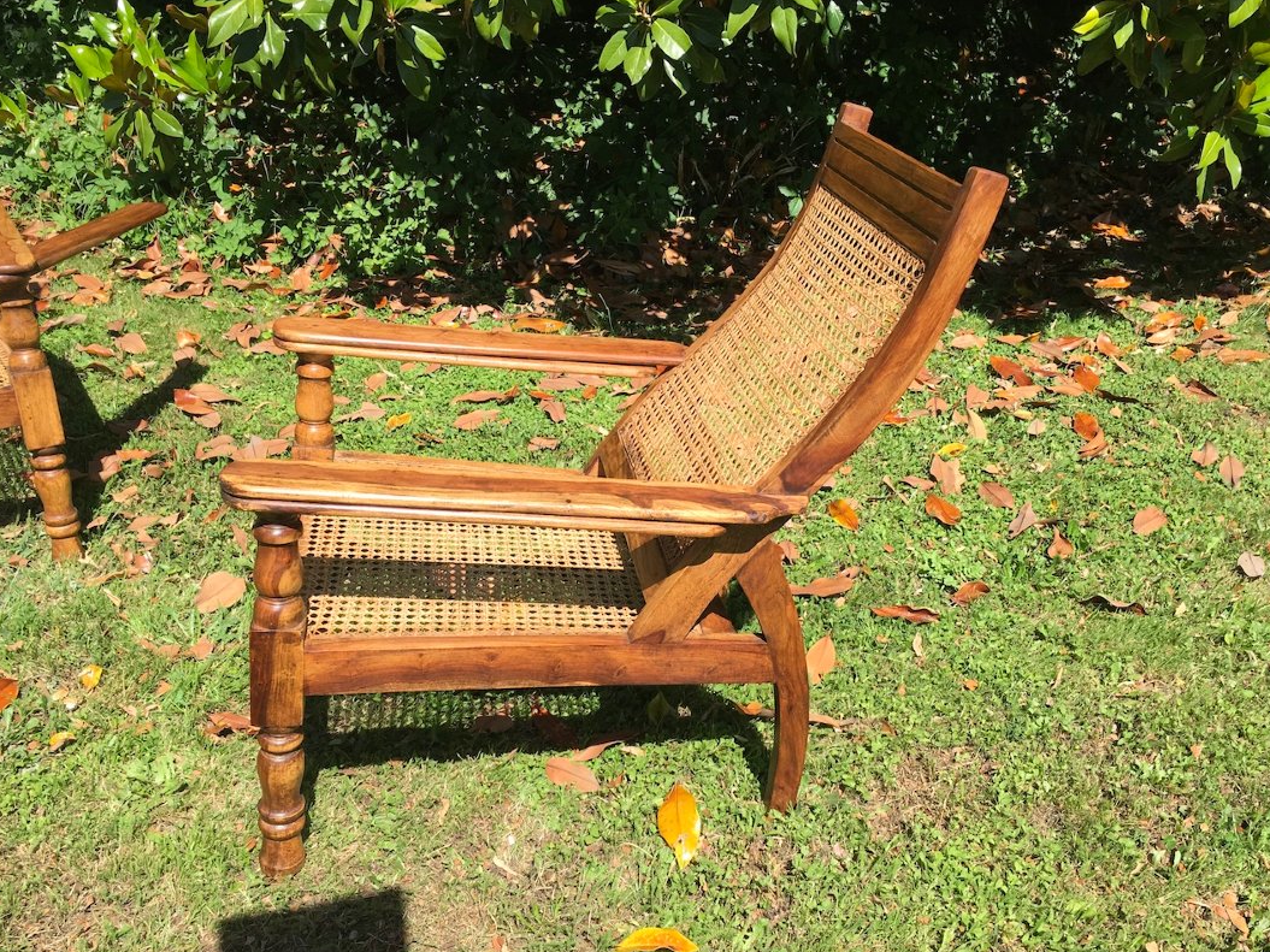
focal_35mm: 33
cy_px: 484
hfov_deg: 55.3
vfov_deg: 42.9
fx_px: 1211
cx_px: 656
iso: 25
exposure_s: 1/974
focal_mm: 4.15
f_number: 2.2
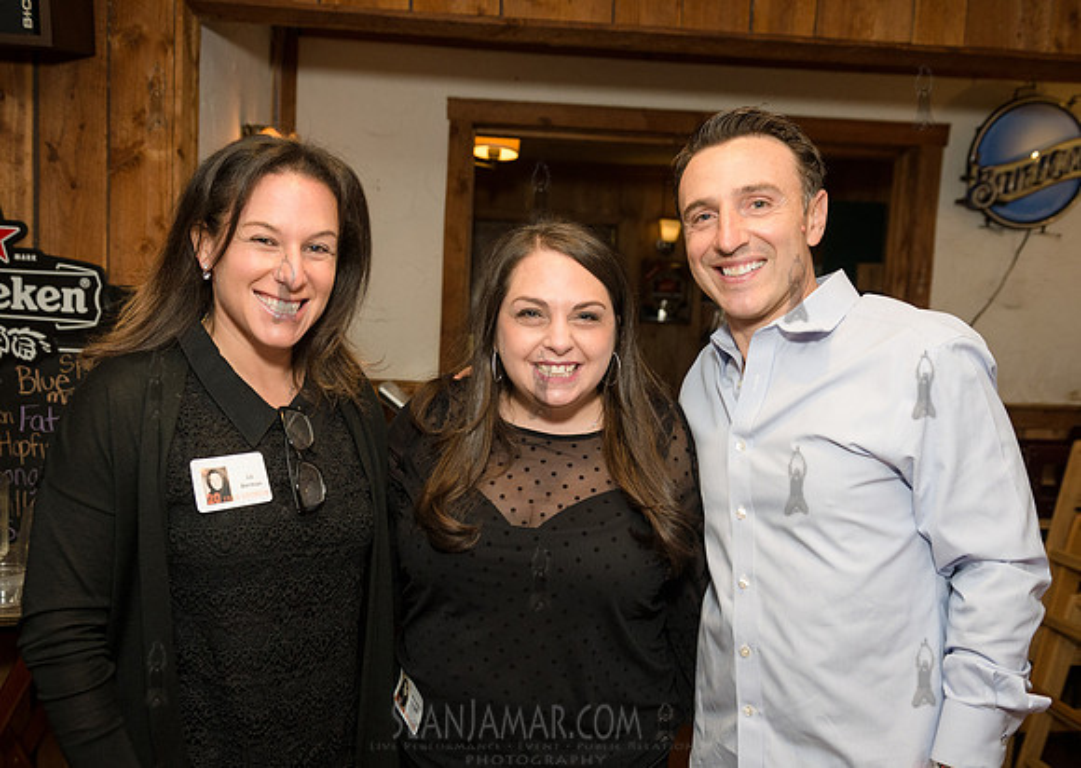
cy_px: 428
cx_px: 542
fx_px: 1034
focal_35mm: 34
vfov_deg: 40.7
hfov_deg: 55.2
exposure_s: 1/320
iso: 1000
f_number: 3.5
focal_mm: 29
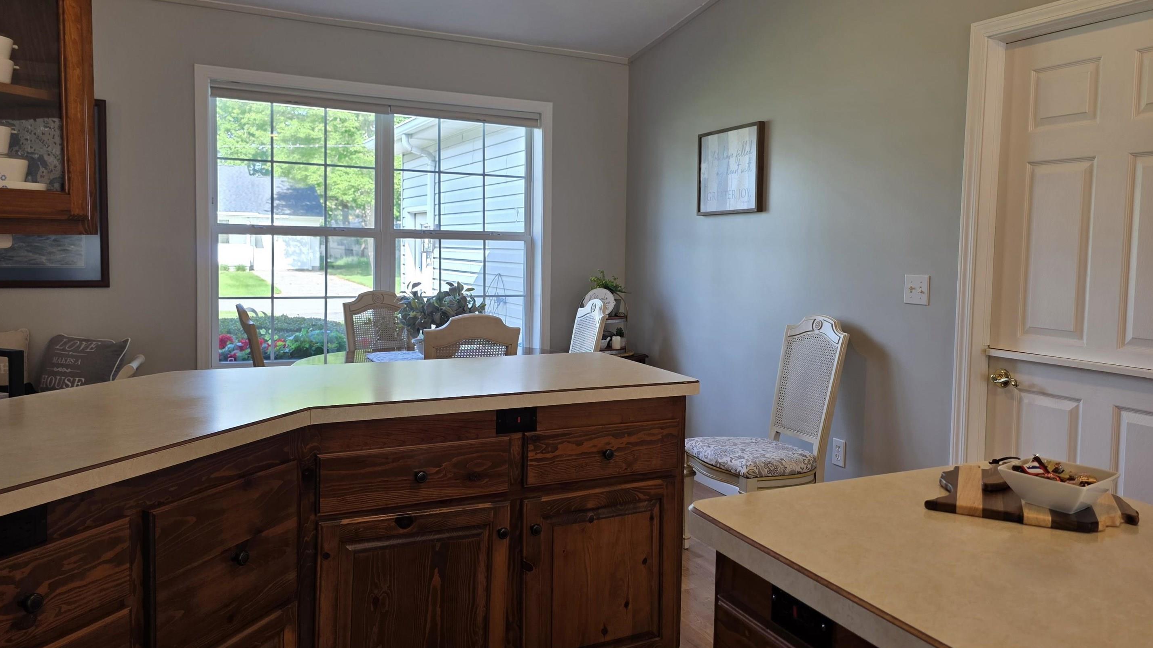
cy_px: 290
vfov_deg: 42.8
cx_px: 618
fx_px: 826
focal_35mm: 27
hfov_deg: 69.8
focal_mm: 6.3
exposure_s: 1/120
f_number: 1.7
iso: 50
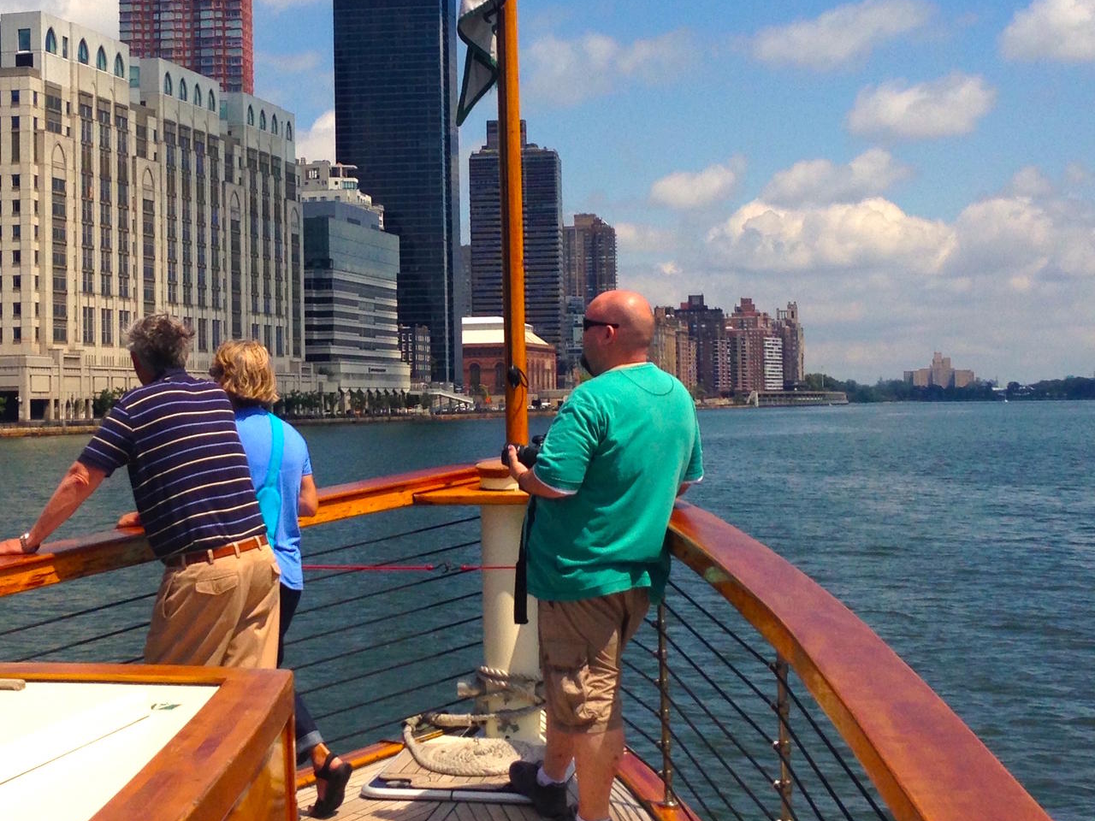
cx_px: 335
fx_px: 2088
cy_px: 310
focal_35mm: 66
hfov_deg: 29.1
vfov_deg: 22.2
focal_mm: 4.12
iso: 50
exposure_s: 1/3390
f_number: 2.4
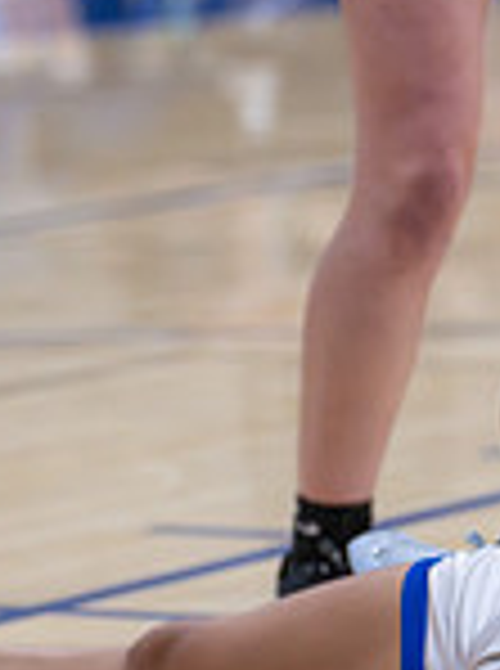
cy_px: 659
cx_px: 847
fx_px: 7408
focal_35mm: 383
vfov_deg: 5.2
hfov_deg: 3.8
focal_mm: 102
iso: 3200
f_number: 2.8
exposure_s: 1/1000
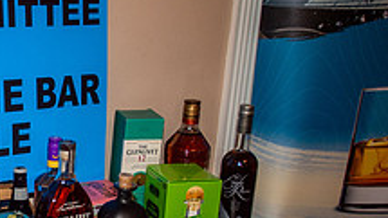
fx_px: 638
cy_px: 162
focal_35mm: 62
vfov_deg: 19.3
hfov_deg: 30.3
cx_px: -38
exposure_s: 1/60
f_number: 2.8
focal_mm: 22
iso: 500
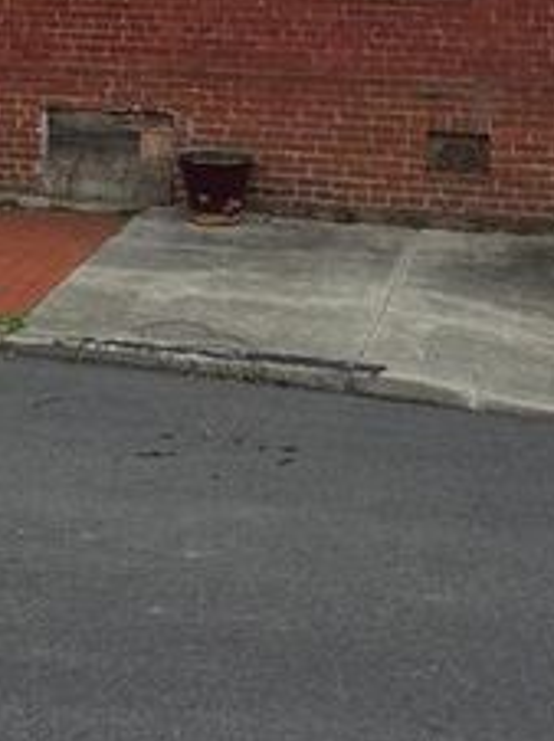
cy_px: -90
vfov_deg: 26.2
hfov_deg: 21.5
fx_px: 1454
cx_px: 187
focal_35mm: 68
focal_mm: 6.3
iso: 80
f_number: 1.7
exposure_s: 1/5017
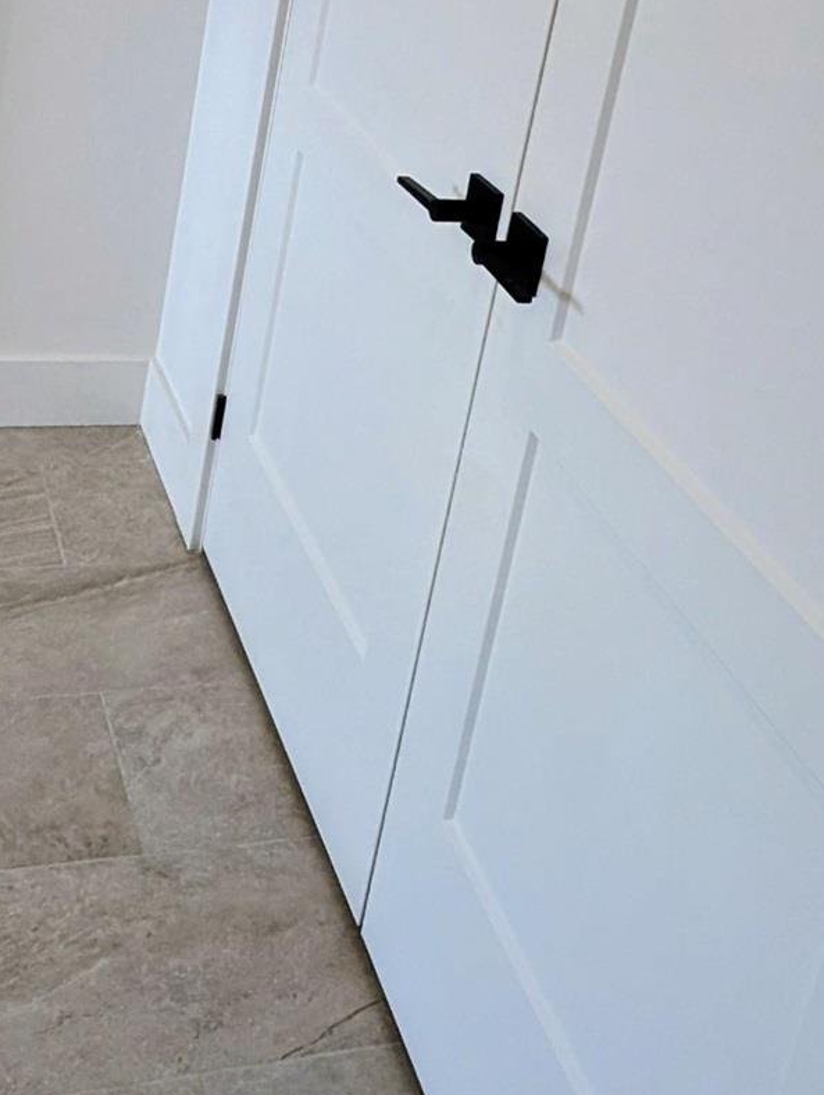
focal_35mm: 38
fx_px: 1203
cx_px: 281
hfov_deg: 37.4
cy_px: 46
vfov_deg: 43.3
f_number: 2.2
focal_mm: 1.95
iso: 111
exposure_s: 1/120
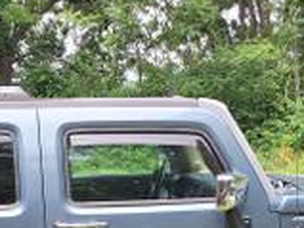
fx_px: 641
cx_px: 88
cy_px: 307
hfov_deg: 26.5
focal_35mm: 73
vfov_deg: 18.5
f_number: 1.8
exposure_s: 1/801
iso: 40
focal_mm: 5.54
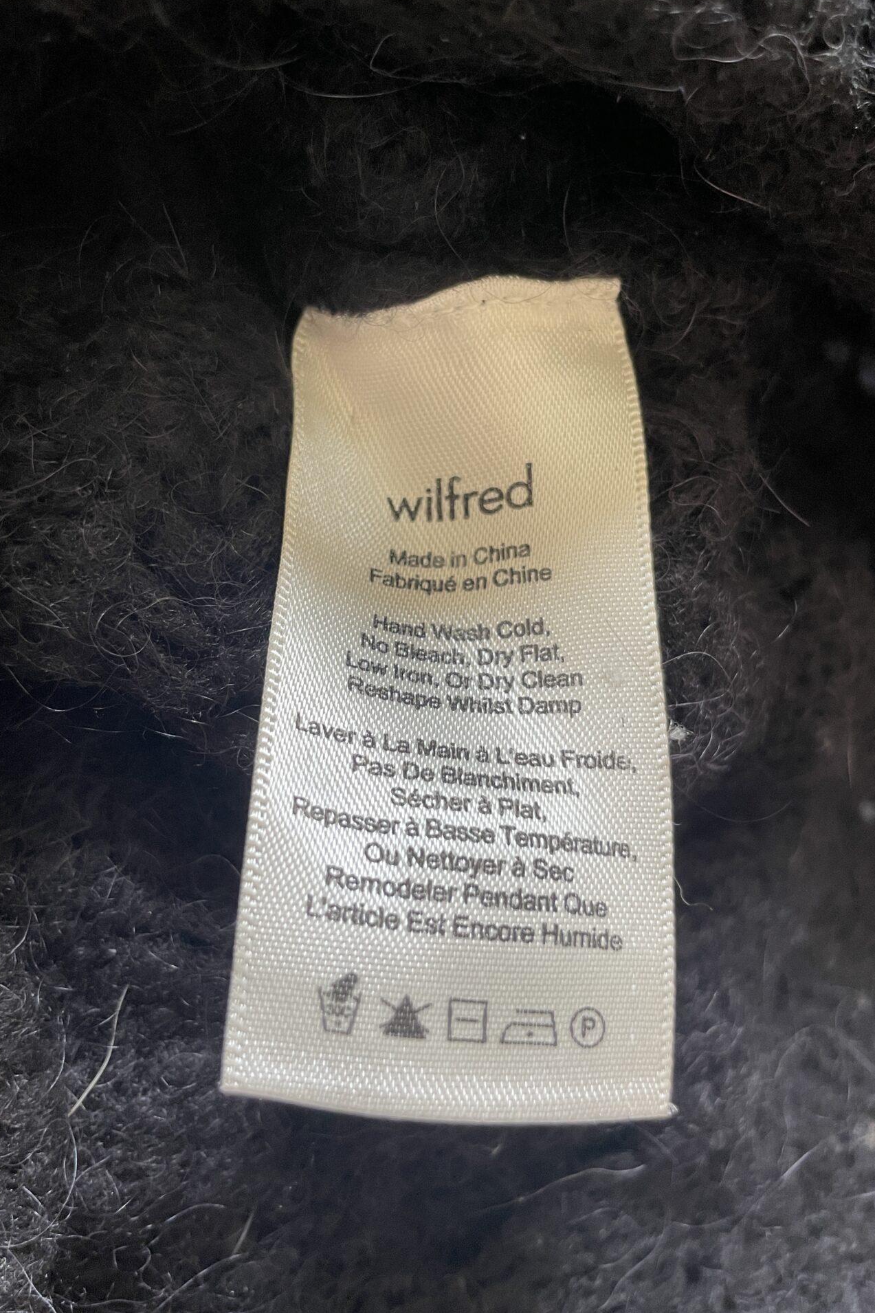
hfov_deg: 45.0
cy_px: 610
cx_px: 445
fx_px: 1057
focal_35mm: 29
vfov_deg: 63.6
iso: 125
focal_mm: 4.2
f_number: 1.6
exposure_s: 1/73
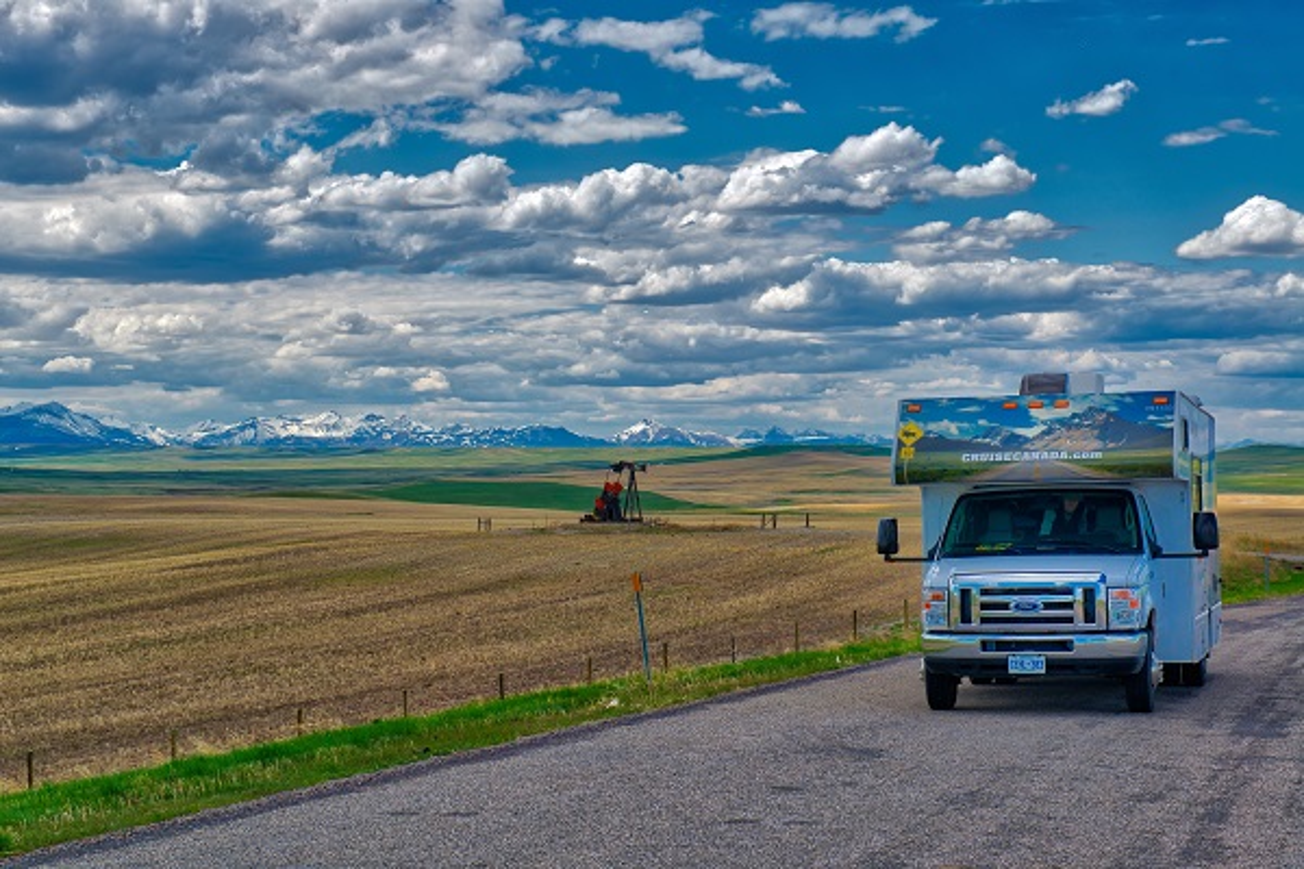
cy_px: 434
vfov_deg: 19.5
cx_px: 652
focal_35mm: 70
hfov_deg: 28.8
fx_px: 2535
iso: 100
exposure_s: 1/200
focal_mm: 70
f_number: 14
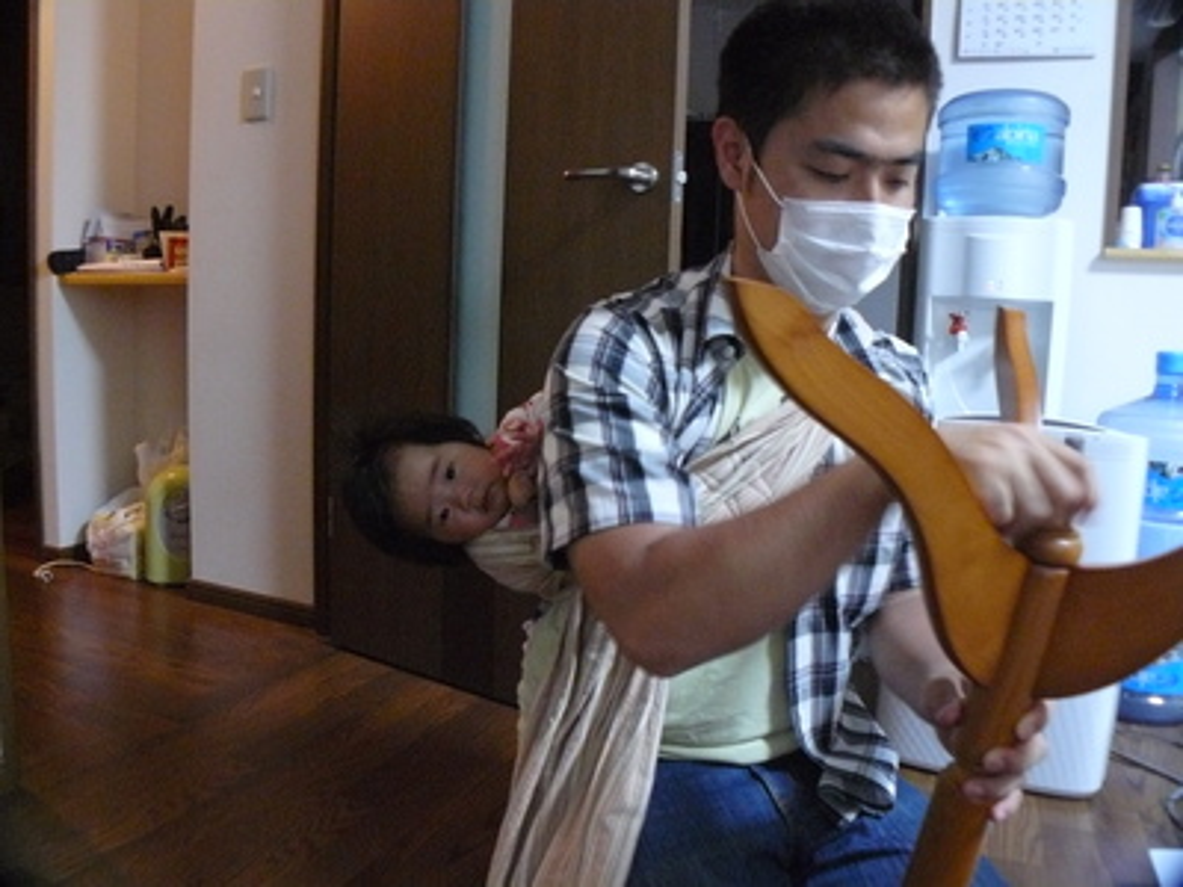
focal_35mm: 36
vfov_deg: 39.7
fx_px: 1230
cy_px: 444
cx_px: 592
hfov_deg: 51.4
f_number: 2.8
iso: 400
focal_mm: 6
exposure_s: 1/8
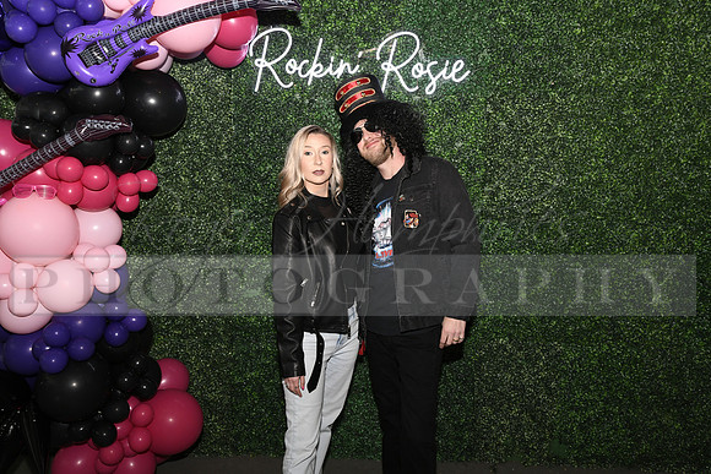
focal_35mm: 31
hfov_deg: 60.3
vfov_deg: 42.3
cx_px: 356
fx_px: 612
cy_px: 237
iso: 500
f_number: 6.3
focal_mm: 31
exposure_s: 1/60
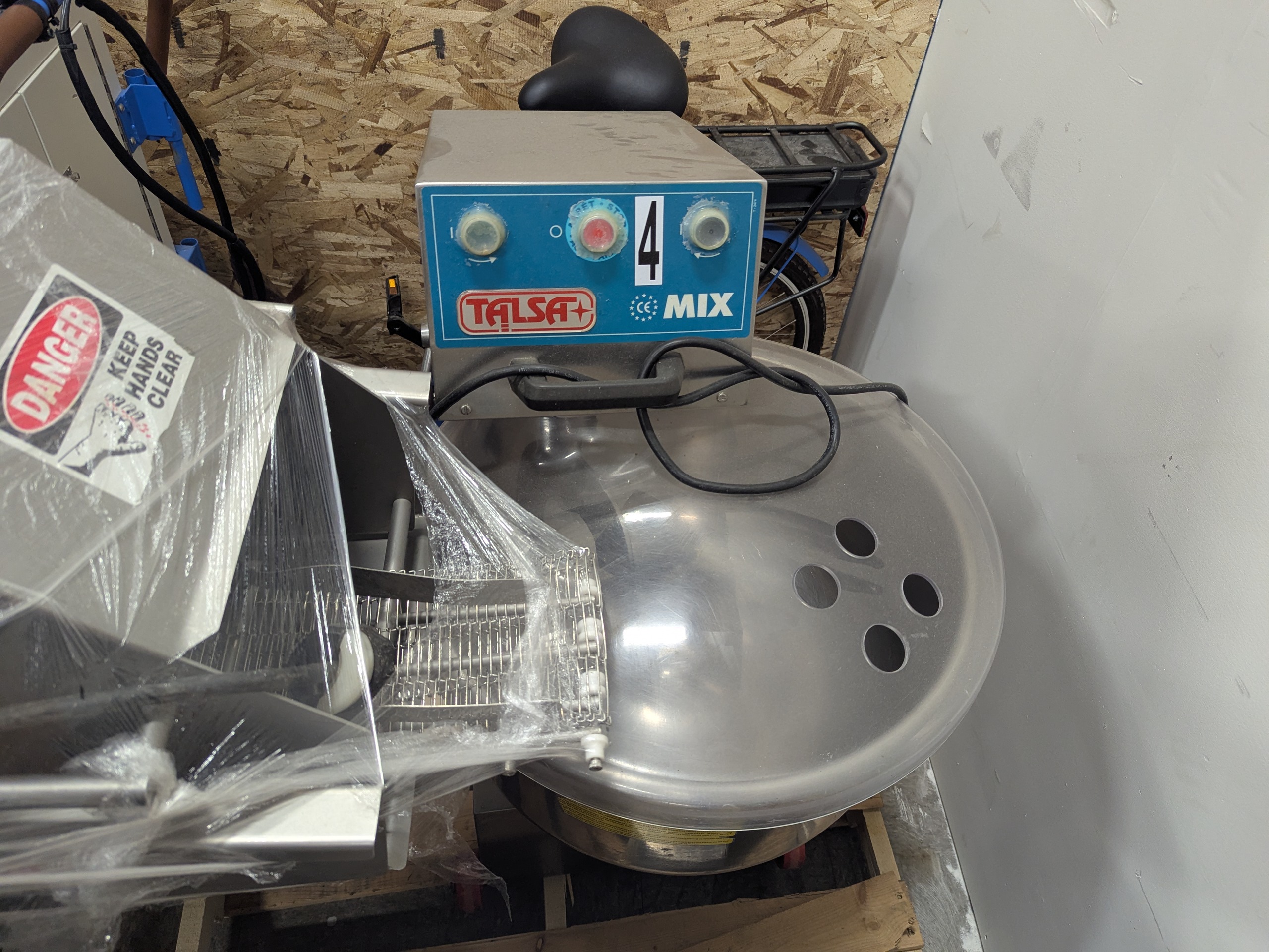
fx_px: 880
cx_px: 634
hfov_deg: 71.6
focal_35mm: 24
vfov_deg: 56.8
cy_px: 476
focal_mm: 6.81
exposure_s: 1/120
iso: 308
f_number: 1.85
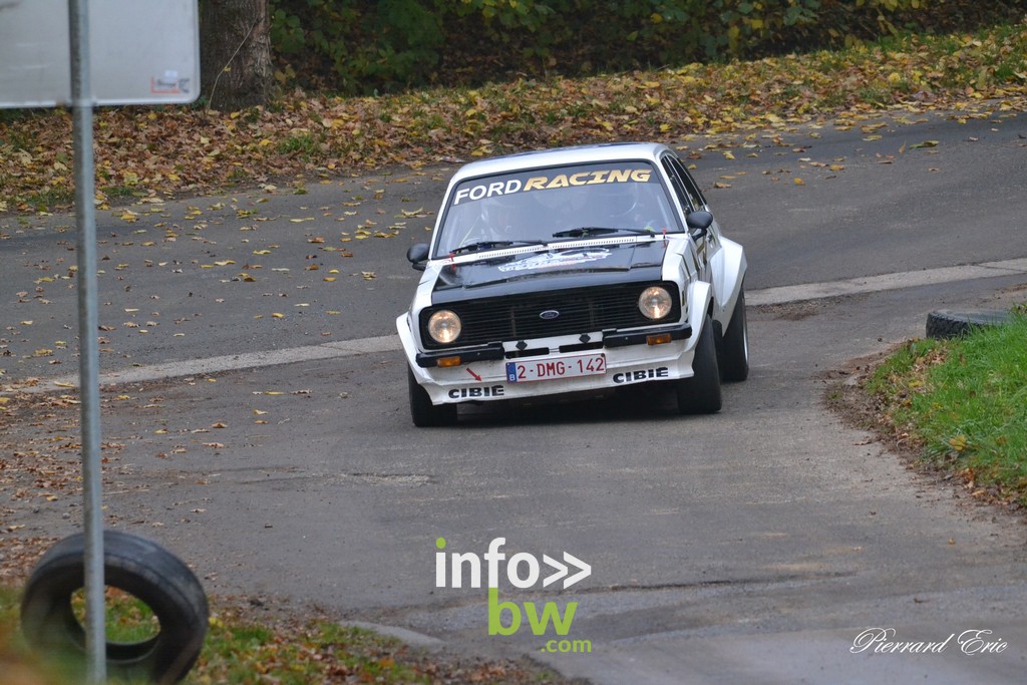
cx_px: 514
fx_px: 12838
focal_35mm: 450
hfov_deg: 4.6
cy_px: 342
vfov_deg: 3.1
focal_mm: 300
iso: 2200
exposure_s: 1/500
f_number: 6
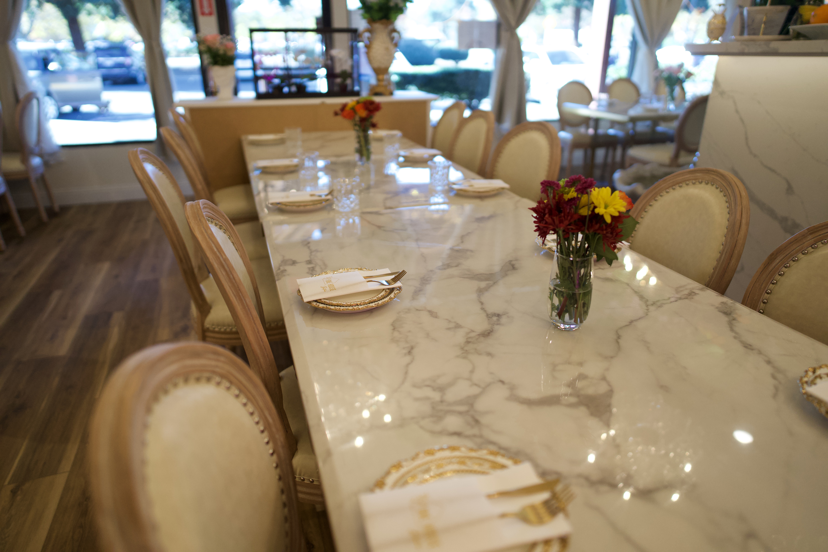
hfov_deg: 73.7
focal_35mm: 24
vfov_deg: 53.1
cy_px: 276
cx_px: 414
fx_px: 552
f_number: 1.4
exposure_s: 1/2000
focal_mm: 24
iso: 1600
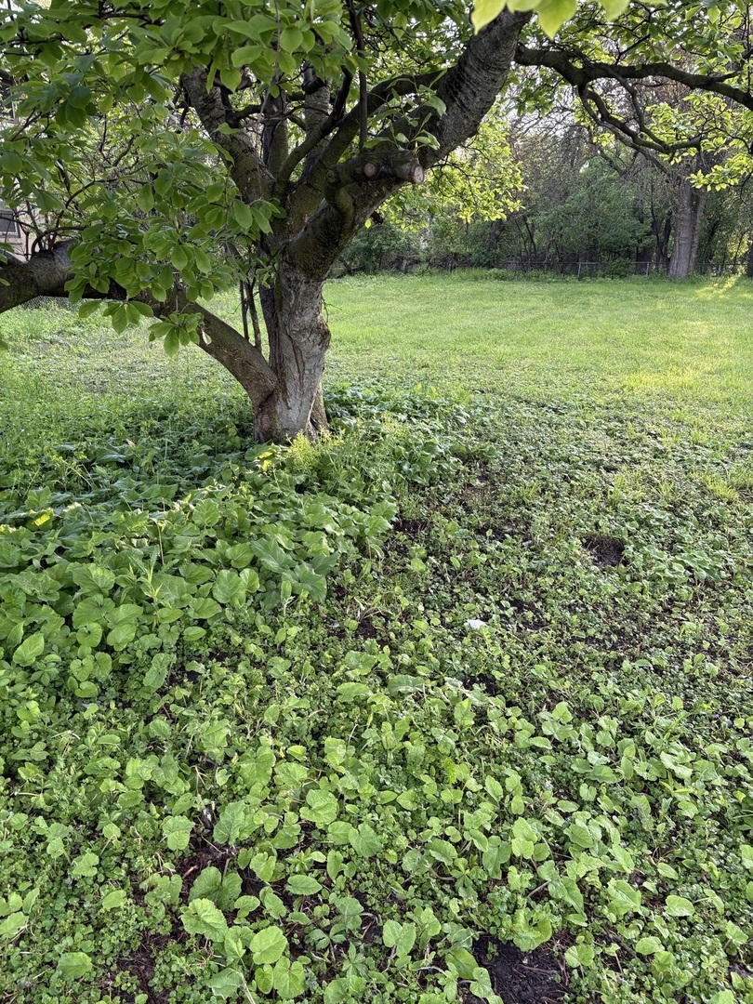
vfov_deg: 67.3
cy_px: 502
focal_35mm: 26
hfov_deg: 53.1
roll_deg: +0.9
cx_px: 376
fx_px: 754
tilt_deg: -15.9
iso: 50
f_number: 1.6
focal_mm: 5.96
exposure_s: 1/138
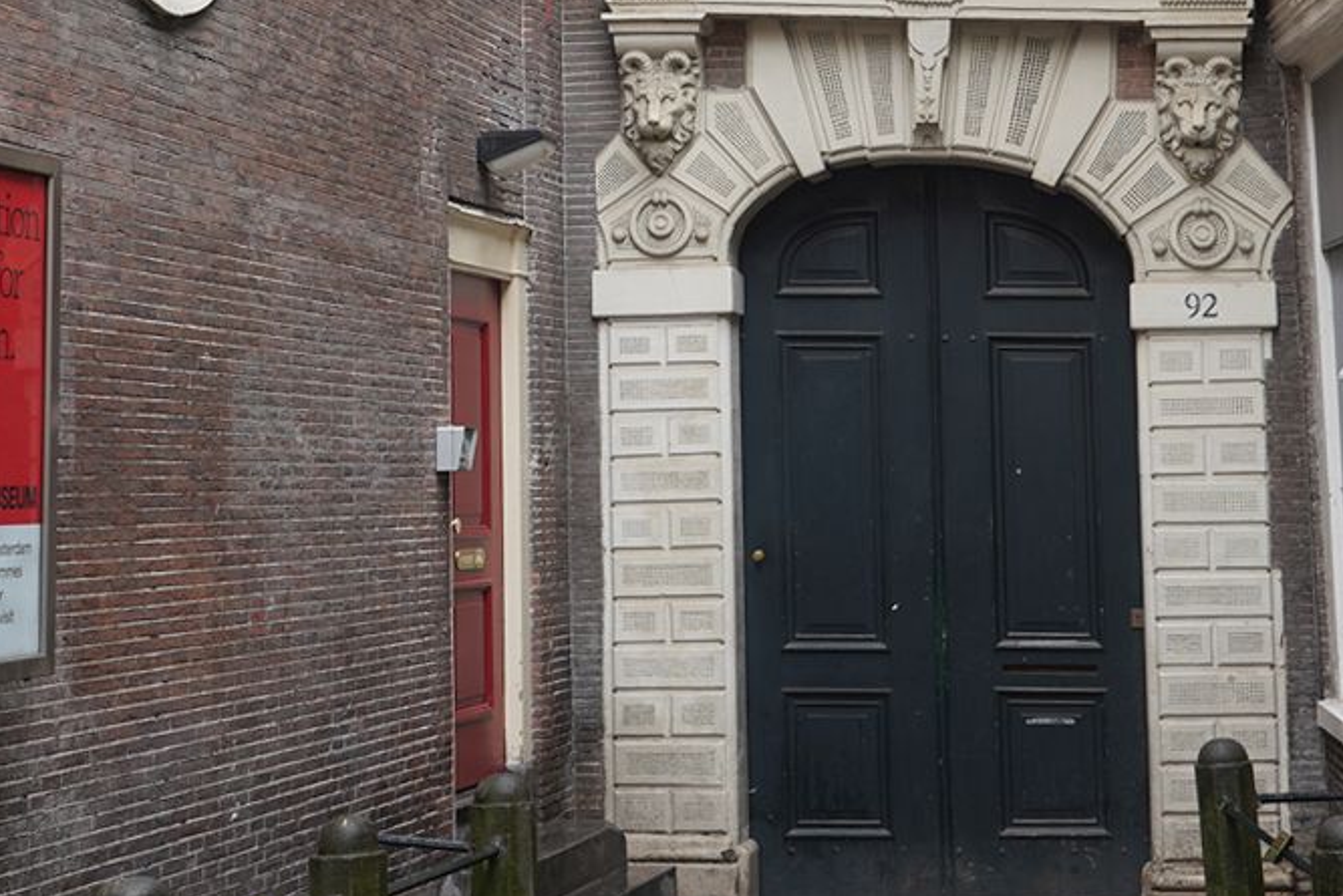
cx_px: 813
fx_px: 2686
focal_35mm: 72
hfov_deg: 28.0
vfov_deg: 18.5
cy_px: 42
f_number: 4
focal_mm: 24
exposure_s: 1/100
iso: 100
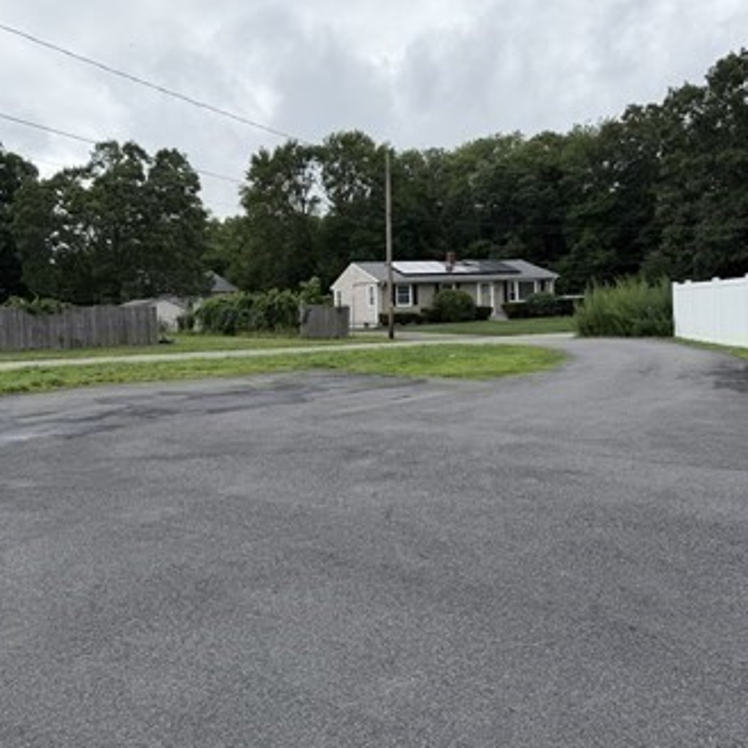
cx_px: 368
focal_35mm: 29
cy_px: 364
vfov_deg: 55.6
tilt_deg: -3.6
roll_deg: +2.6
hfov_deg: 55.6
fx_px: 709
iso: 80
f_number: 1.78
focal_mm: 6.76
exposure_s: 1/1464
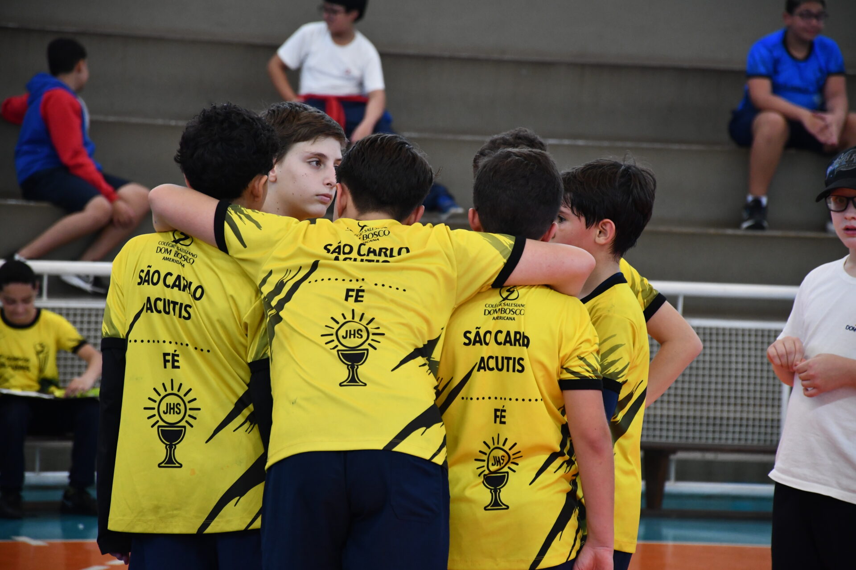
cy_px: 285
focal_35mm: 195
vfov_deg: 7.0
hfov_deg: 10.5
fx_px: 4636
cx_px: 428
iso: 1800
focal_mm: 130
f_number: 5.6
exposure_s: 1/125
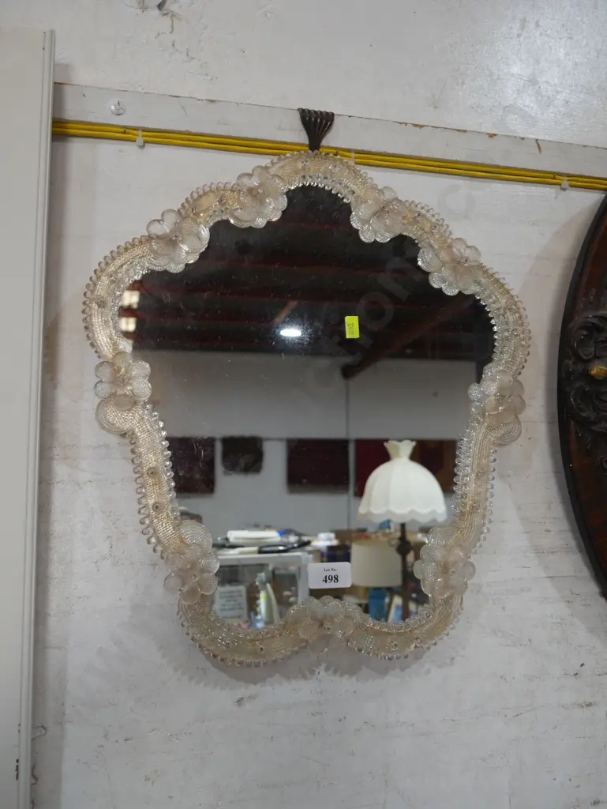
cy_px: 404
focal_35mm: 32
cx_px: 304
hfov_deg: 44.2
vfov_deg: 56.8
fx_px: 748
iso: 250
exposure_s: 1/60
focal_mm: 16
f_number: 3.6
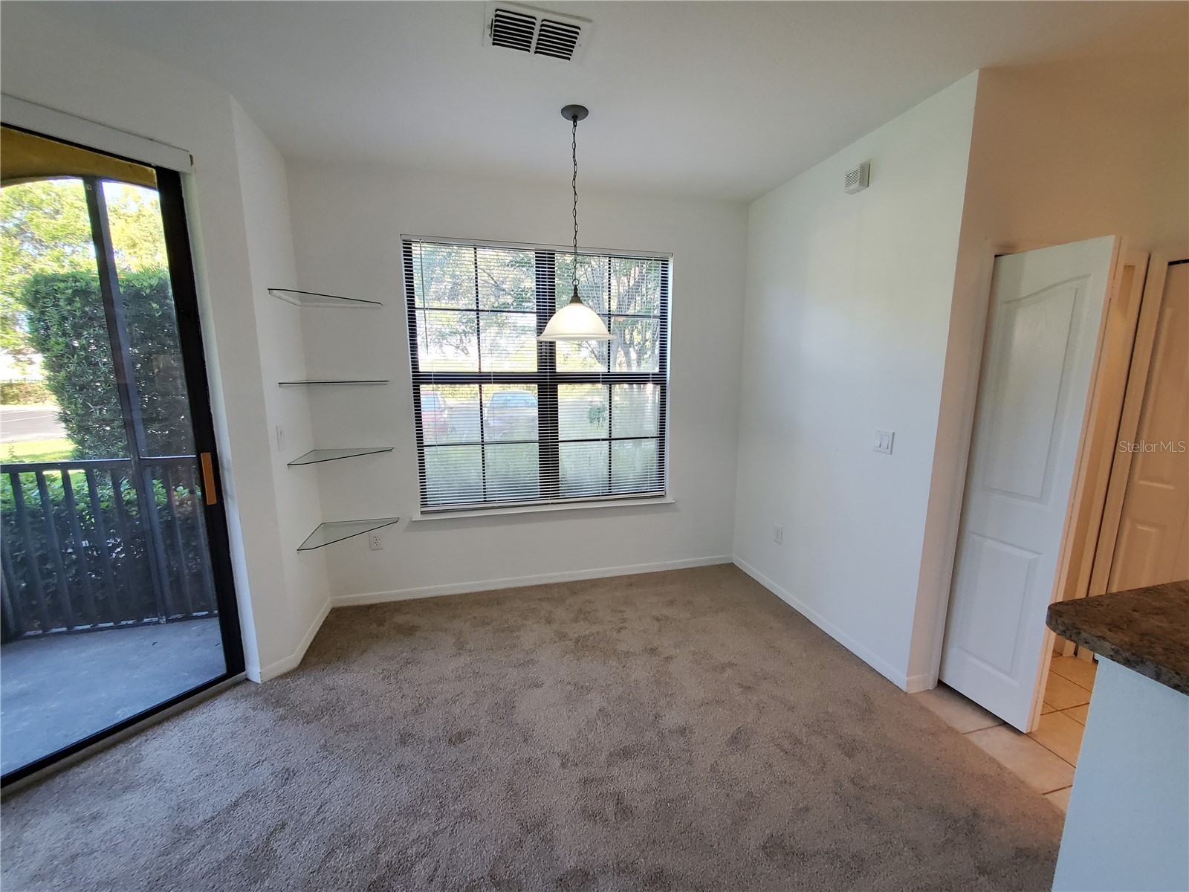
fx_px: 447
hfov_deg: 106.2
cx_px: 594
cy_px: 446
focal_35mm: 13
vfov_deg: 89.9
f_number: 2.2
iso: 320
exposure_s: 1/59
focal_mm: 1.8
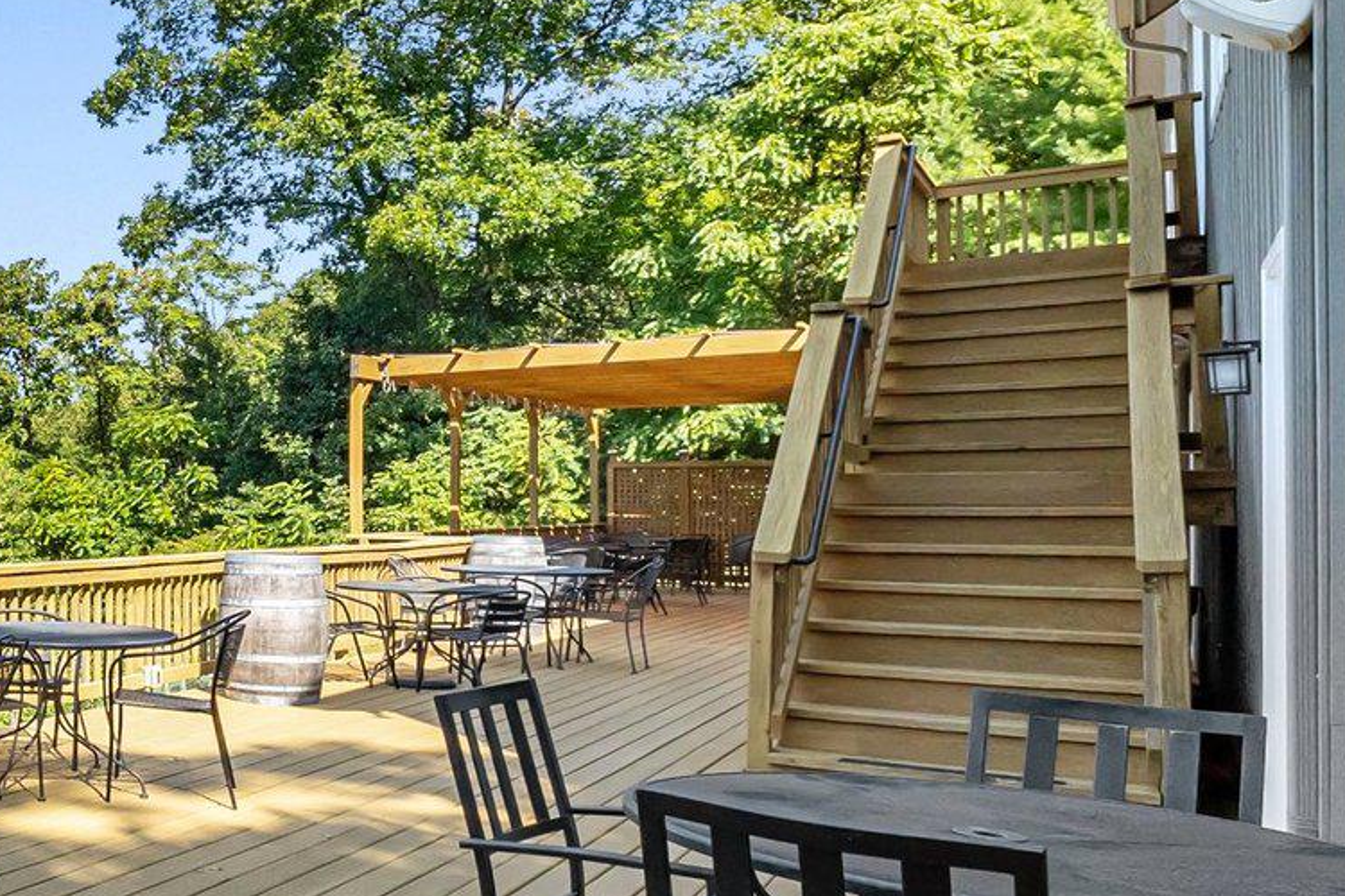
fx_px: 1345
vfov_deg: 36.8
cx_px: -247
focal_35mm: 36
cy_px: 509
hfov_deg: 39.4
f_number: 8
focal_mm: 10
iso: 800
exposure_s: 1/1250
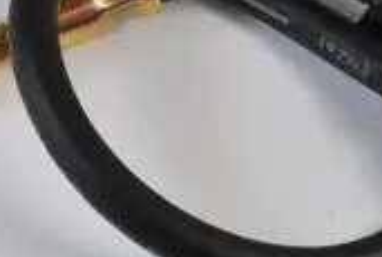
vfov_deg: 8.6
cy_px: 89
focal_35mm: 161
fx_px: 1713
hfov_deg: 12.7
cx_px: 214
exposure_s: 1/30
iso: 250
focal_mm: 40
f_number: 13
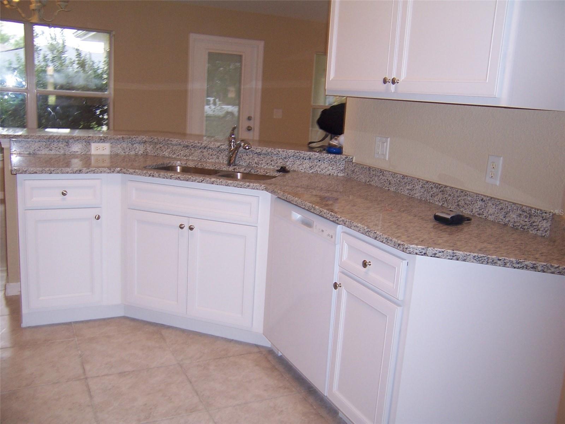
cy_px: 212
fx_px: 539
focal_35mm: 33
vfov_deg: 42.9
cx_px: 282
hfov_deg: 55.4
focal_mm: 5.5
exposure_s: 1/60
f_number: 2.8
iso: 140
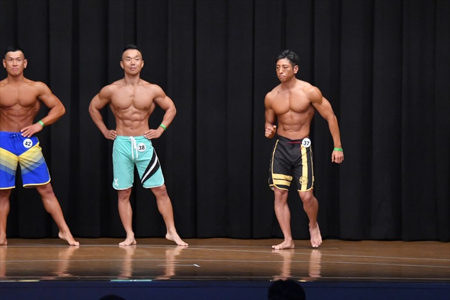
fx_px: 2524
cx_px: 225
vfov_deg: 6.8
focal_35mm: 202
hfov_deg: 10.2
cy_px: 150
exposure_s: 1/400
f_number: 5.6
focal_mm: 135
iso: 8000
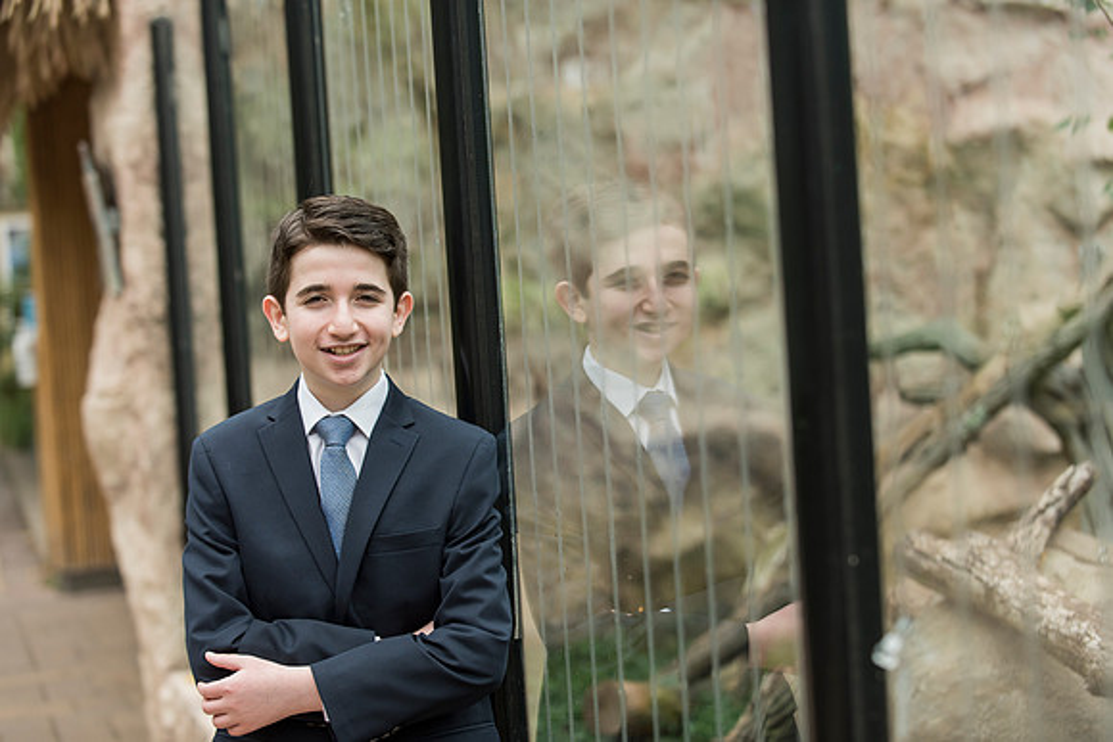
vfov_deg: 15.9
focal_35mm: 86
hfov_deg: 23.6
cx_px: 556
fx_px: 2659
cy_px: 371
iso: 400
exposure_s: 1/640
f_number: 3.5
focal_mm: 86
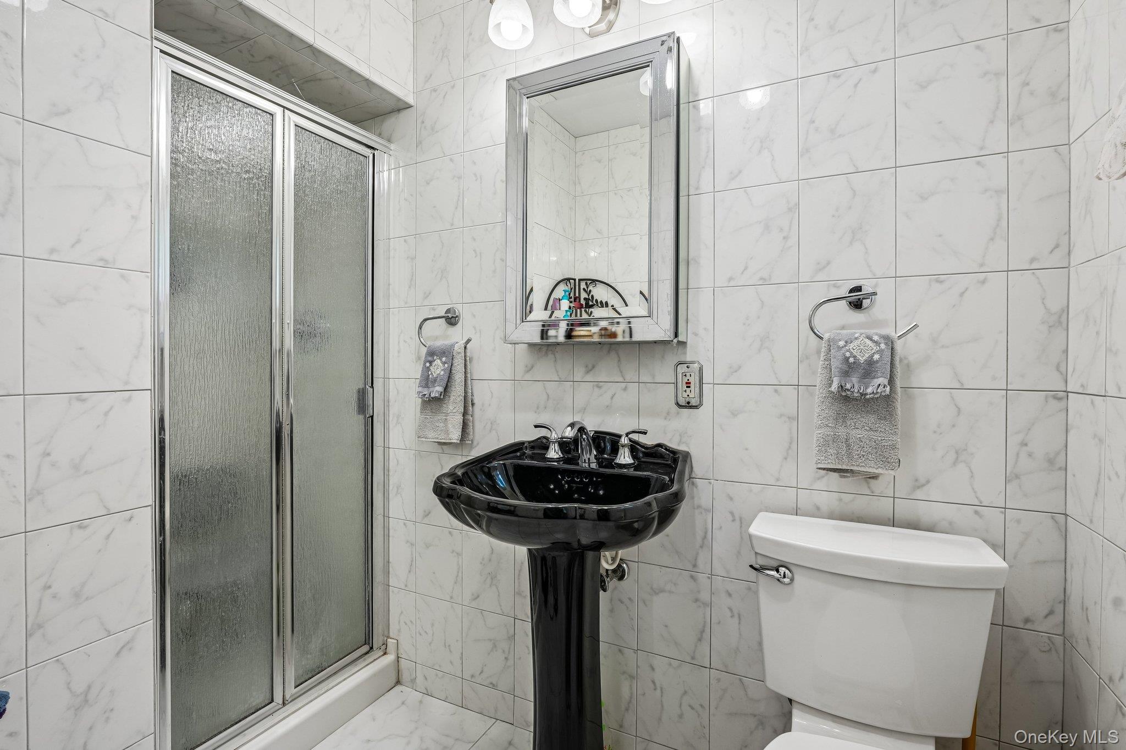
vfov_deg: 73.7
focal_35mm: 16
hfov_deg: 96.7
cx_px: 563
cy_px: 375
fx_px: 500
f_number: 8
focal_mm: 16
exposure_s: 1/25
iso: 400
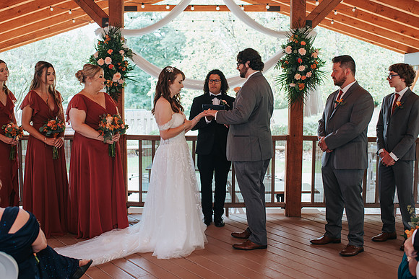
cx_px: 202
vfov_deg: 31.3
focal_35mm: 43
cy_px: 140
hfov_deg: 45.6
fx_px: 499
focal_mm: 35
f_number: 3.2
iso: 220
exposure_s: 1/125
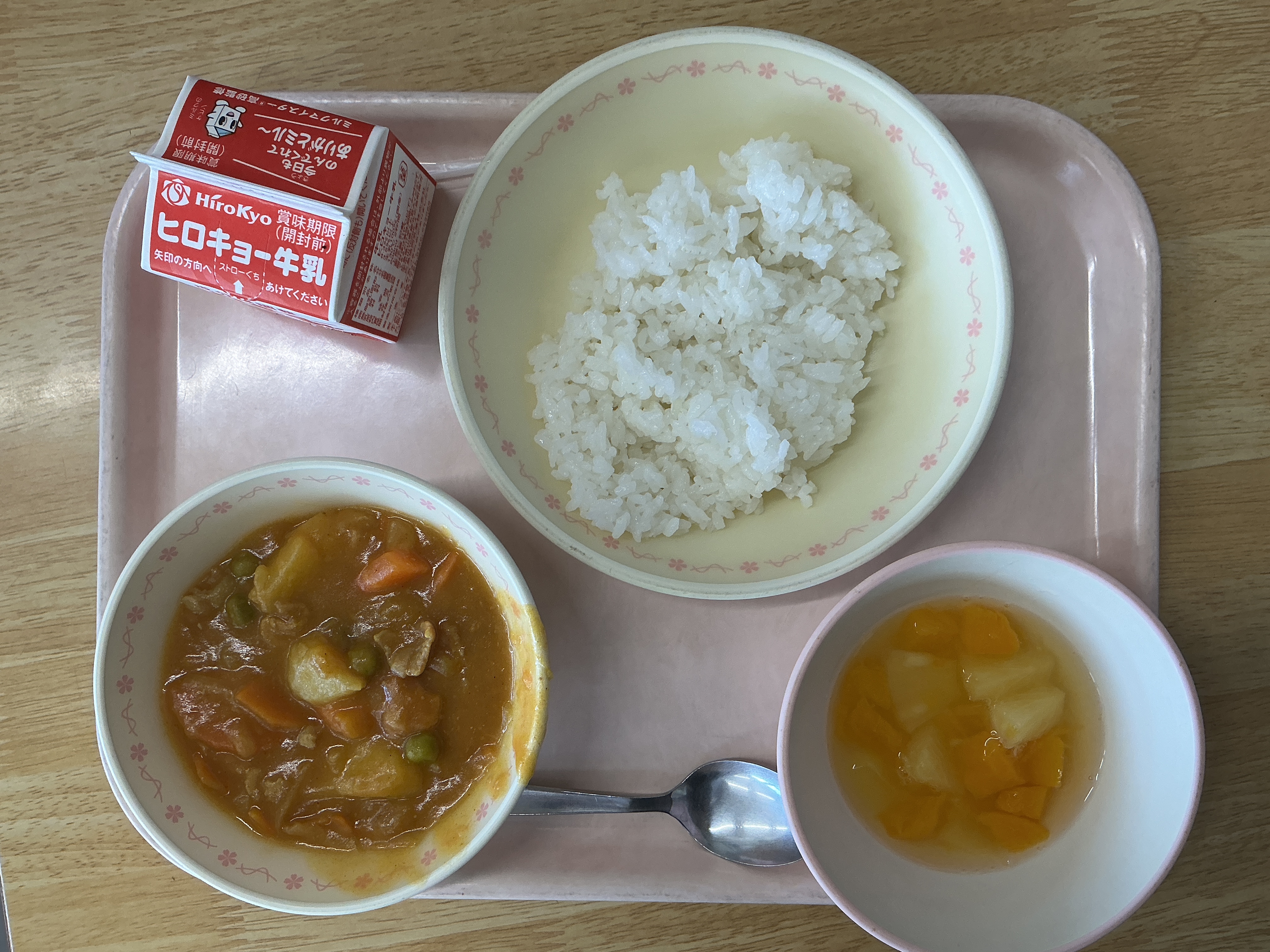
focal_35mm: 29
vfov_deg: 48.2
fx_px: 1064
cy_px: 476
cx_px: 635
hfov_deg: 61.7
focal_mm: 3
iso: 50
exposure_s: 1/120
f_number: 1.8
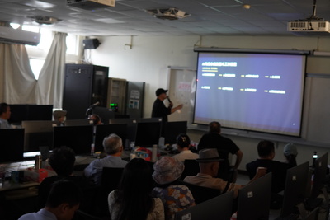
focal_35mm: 45
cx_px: 165
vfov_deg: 29.9
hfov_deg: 43.6
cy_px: 110
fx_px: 413
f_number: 2.2
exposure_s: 1/80
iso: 1250
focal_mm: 30
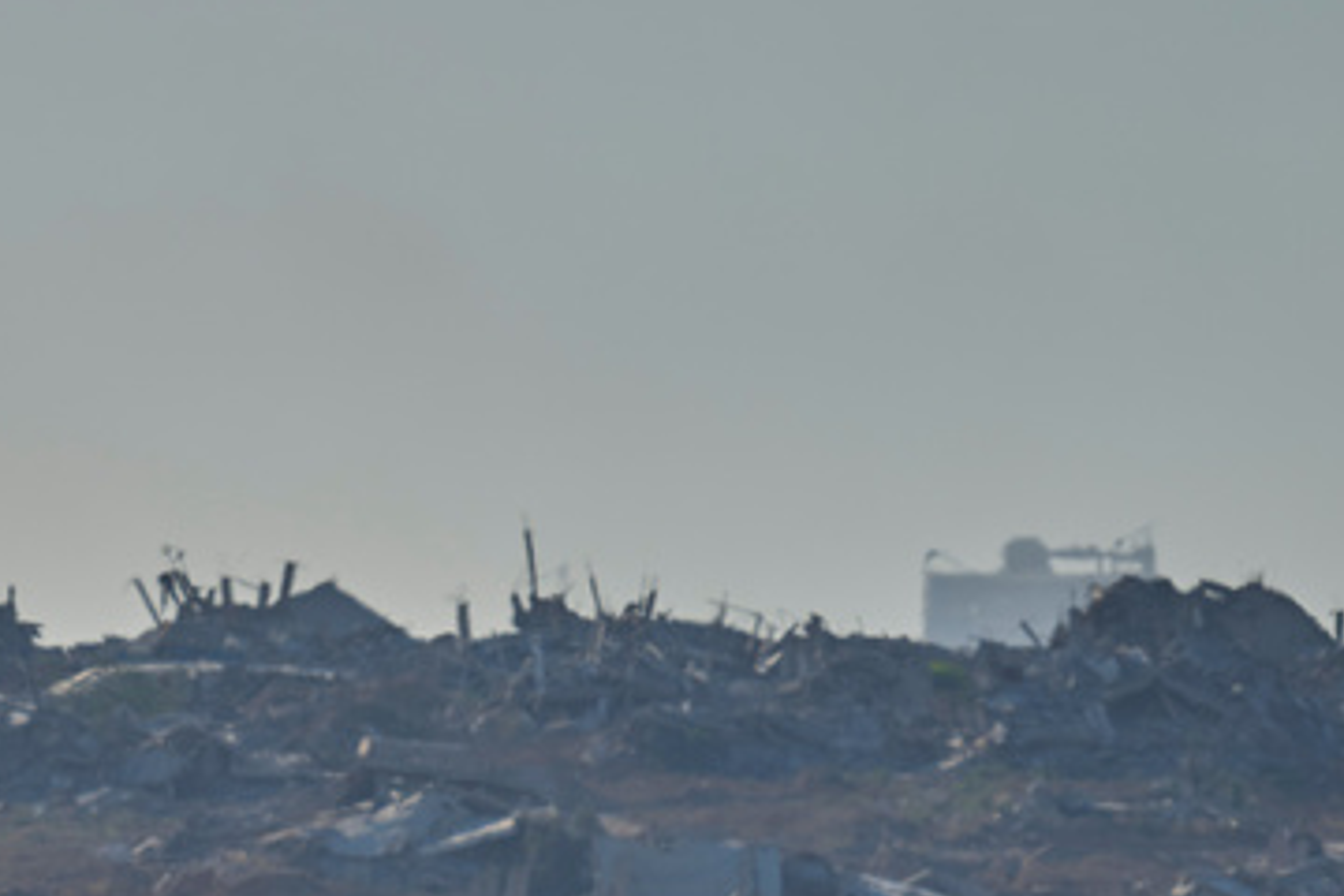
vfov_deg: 1.2
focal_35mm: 1139
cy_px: 987
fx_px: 42519
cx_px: 7
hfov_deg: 1.8
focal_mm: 400
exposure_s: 1/3200
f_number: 3.5
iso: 100
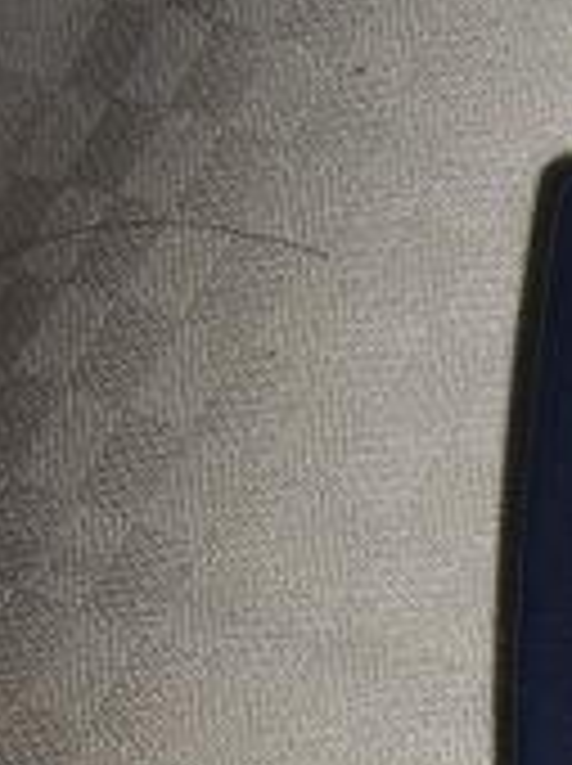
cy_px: 1278
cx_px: 1194
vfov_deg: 11.4
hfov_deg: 8.5
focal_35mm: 164
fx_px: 3622
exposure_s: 1/60
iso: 100
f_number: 2.8
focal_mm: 8
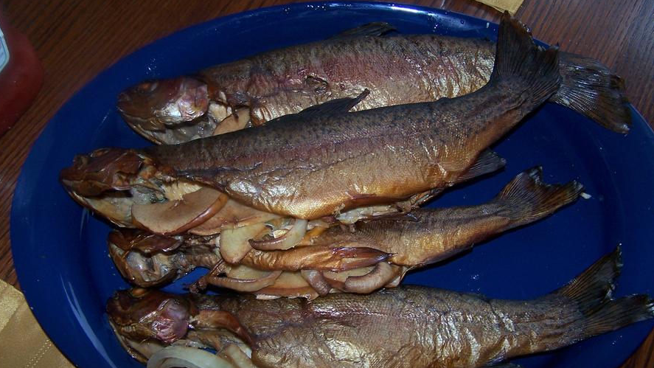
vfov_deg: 28.3
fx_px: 728
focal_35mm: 42
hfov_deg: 48.4
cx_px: 323
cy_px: 194
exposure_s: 1/60
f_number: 2.8
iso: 140
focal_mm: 6.3
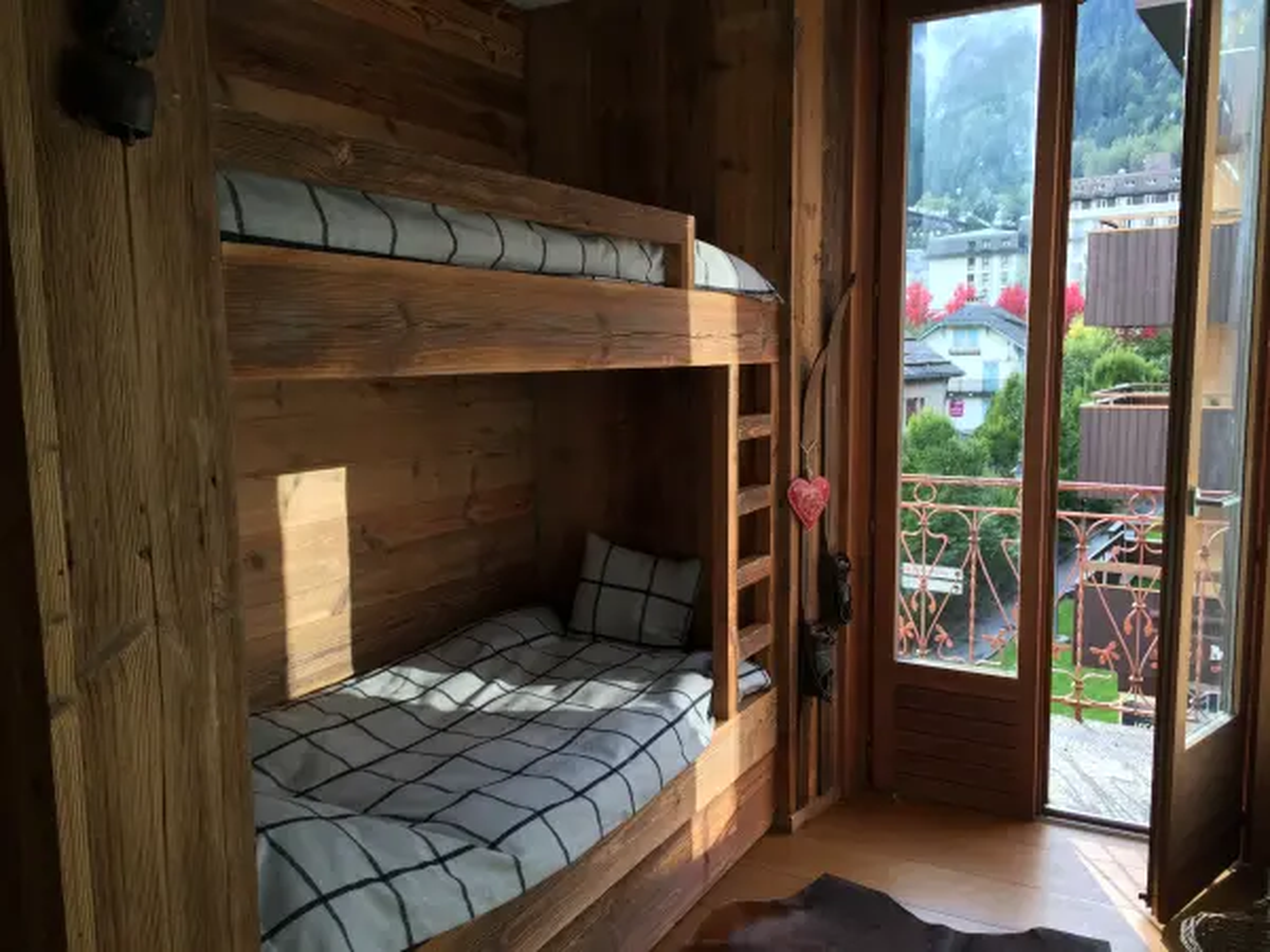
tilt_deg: -6.1
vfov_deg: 48.2
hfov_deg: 61.7
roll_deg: +0.8
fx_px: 1064
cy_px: 476
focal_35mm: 29
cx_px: 635
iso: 40
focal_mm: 4.15
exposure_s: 1/60
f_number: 2.2
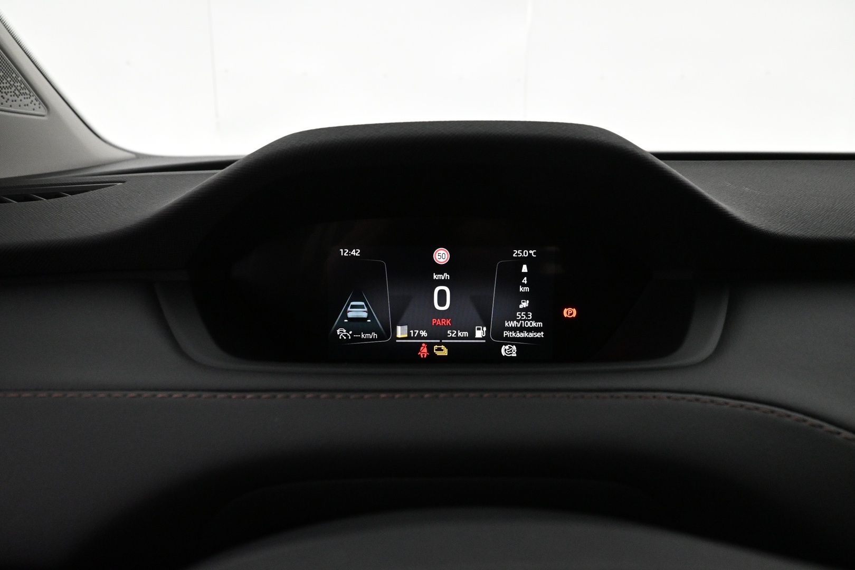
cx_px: 428
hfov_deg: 73.7
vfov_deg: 53.1
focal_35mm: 24
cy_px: 285
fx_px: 570
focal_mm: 16
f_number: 5.6
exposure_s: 1/50
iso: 3200
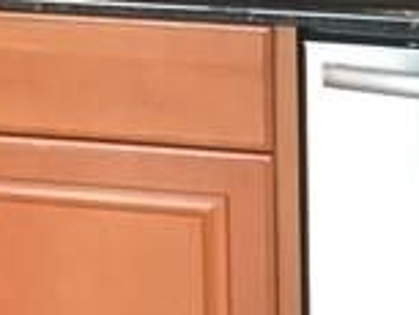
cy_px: -337
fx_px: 2350
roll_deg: +0.7
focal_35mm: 194
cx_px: -471
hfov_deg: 9.4
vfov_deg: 7.3
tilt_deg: -5.9
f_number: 2.2
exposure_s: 1/30
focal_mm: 4.15
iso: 40
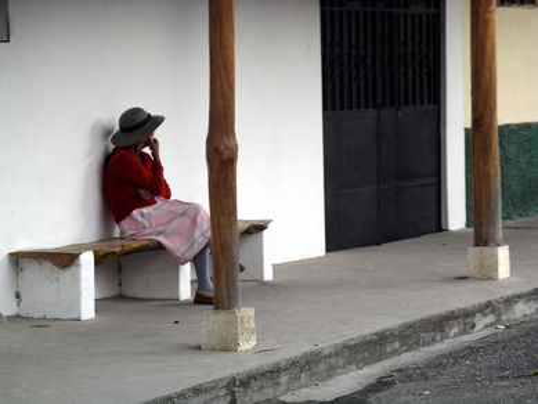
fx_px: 2907
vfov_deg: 7.9
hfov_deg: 10.6
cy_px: 202
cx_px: 269
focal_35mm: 187
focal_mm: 39
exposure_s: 1/175
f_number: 4.6
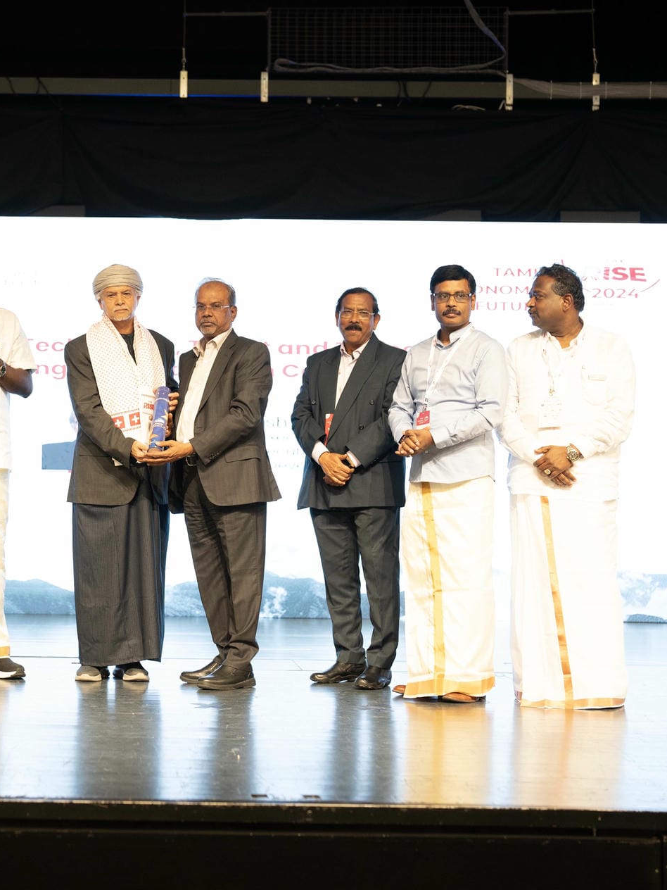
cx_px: 98
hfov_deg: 19.9
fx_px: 1875
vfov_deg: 26.7
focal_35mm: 73
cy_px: 445
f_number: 2
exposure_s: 1/200
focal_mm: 50
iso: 1000
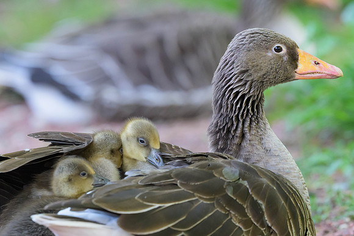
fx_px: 8058
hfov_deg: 2.5
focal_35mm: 819
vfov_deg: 1.7
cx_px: 176
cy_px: 141
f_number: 4.5
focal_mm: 400
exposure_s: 1/500
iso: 1600
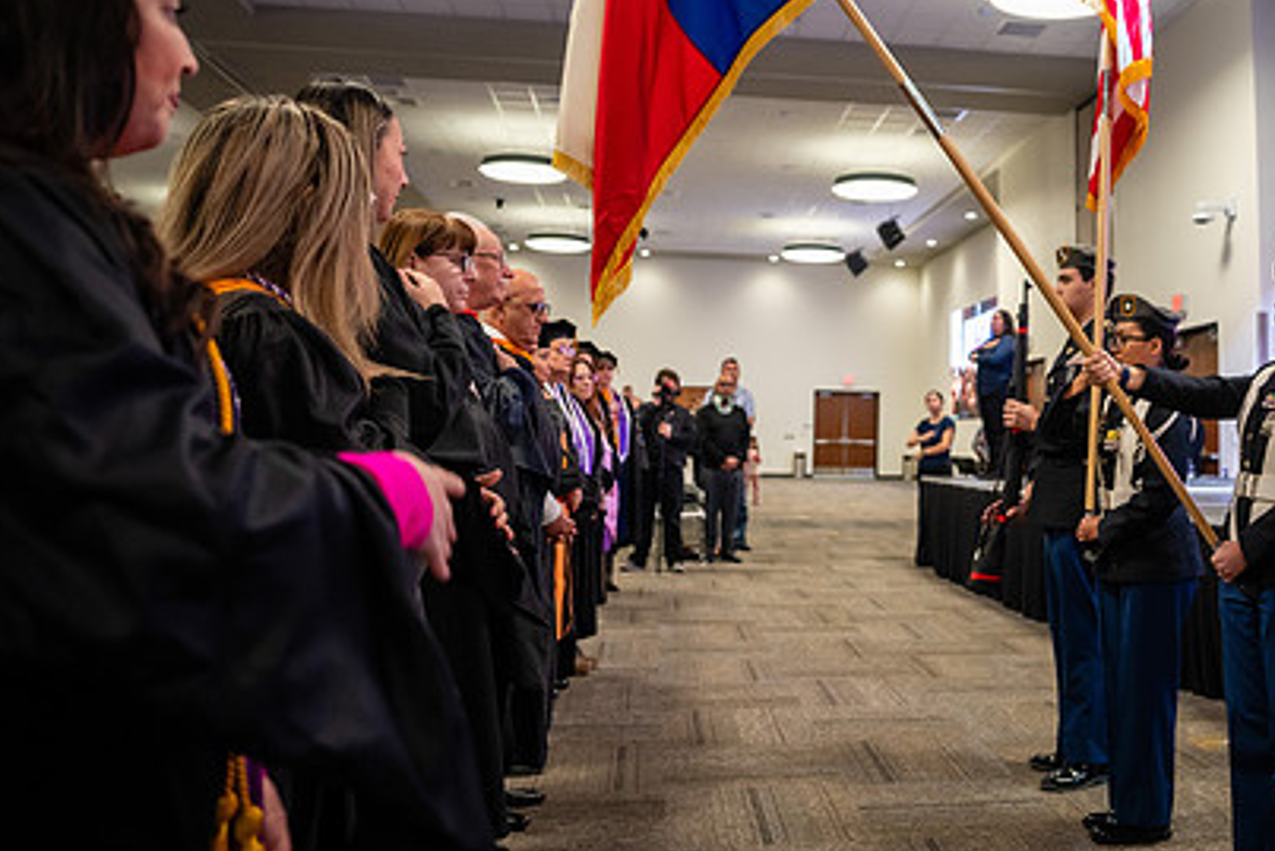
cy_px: 267
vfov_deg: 37.4
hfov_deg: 53.4
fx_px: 1240
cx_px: 845
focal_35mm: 35
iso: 1600
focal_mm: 24
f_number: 2.8
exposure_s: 1/160
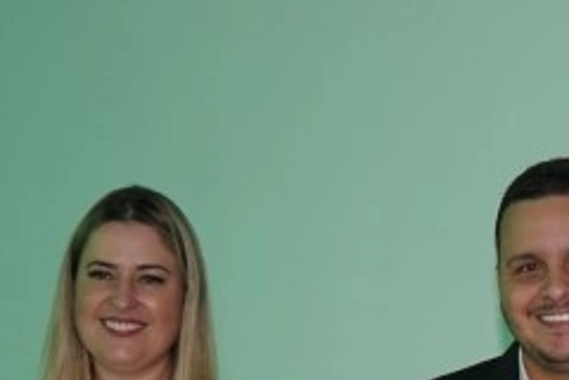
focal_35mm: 126
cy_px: 451
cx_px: 625
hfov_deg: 15.8
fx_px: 1991
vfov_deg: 10.7
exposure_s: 1/80
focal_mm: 28
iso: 640
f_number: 4
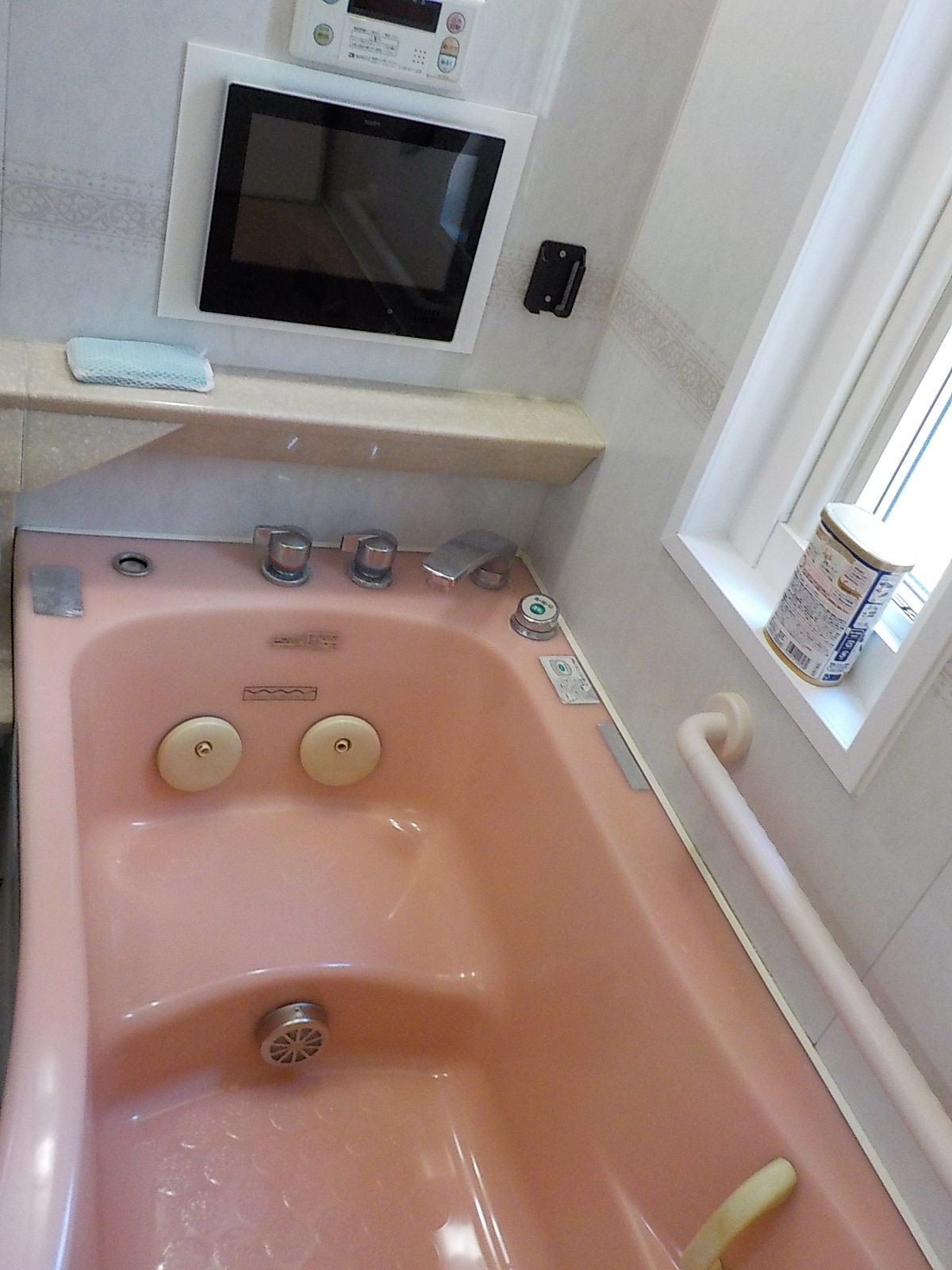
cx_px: 476
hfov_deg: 46.8
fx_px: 1100
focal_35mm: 30
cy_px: 635
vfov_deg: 60.0
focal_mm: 4.1
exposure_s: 1/10
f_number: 3.3
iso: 400
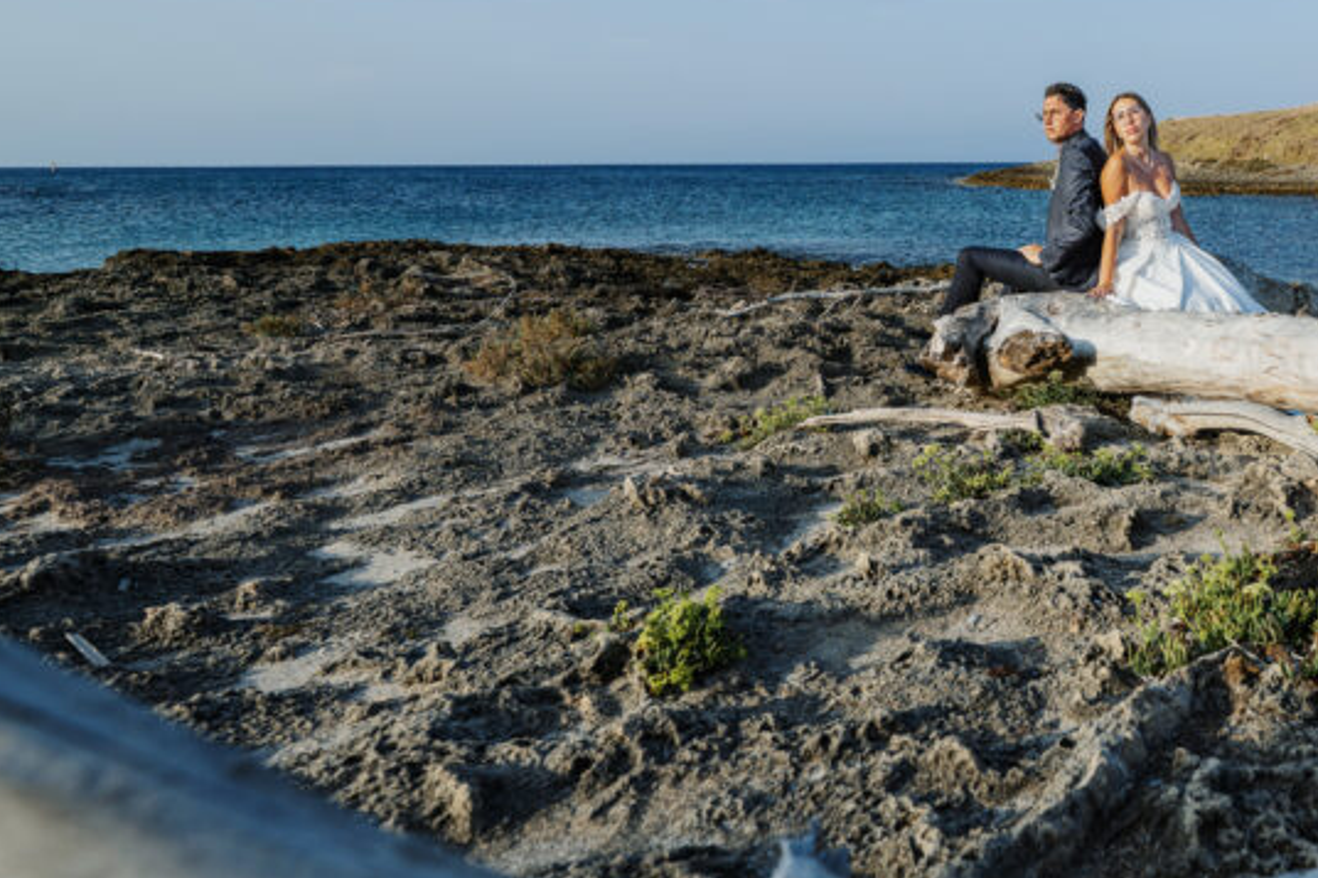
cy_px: 350
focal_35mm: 28
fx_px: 1025
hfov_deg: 59.8
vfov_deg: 46.1
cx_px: 1072
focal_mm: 15
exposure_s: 1/1600
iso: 250
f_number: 5
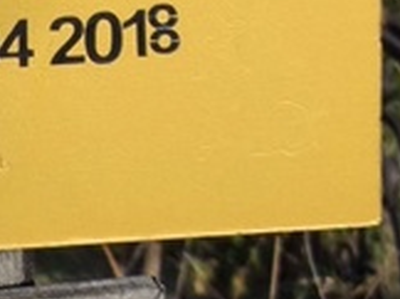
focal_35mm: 247
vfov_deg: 6.0
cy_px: -89
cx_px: -344
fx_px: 2850
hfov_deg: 7.7
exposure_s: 1/1908
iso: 50
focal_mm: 4.71
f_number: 1.7
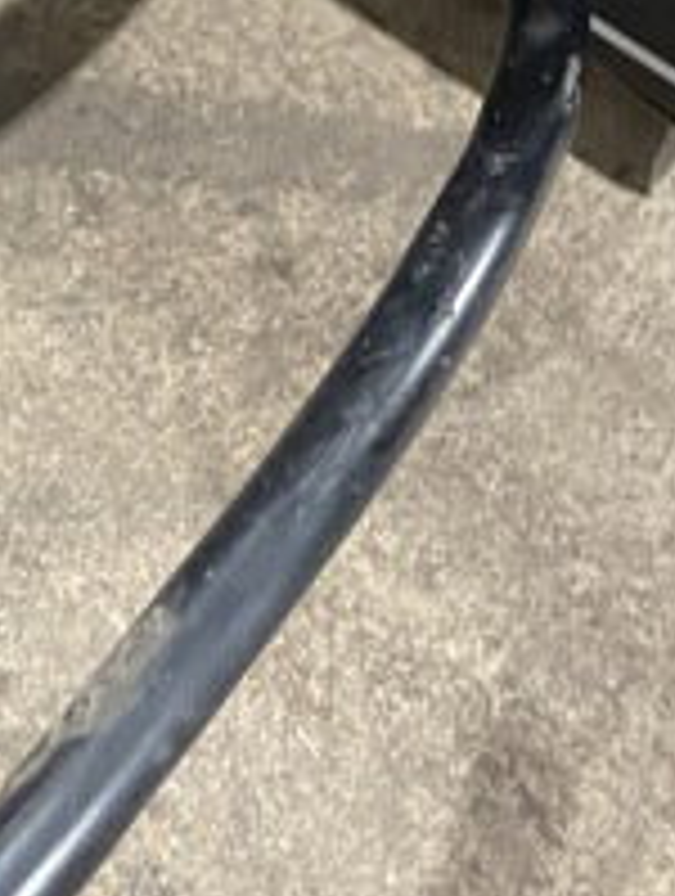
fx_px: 2747
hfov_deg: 13.9
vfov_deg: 16.2
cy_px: -624
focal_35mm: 106
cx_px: 68
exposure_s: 1/40
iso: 640
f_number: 1.6
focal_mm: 4.2
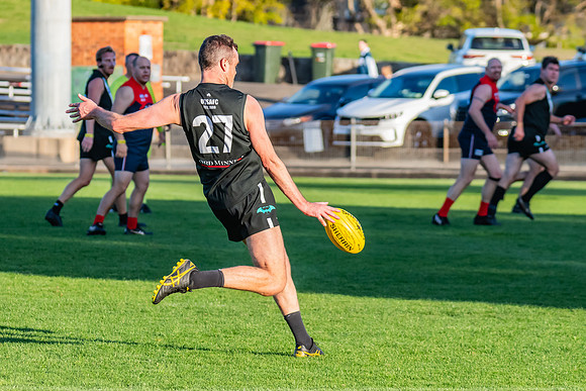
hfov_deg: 7.0
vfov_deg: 4.7
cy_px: 115
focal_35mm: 295
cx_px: 229
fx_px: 4797
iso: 800
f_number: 6.3
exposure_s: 1/1600
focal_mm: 170
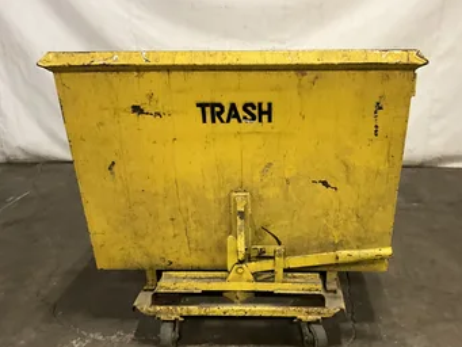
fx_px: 454
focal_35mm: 34
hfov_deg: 53.7
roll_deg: +0.8
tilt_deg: -21.4
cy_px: 201
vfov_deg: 41.7
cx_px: 270
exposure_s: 1/55
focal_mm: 3
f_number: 1.8
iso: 320
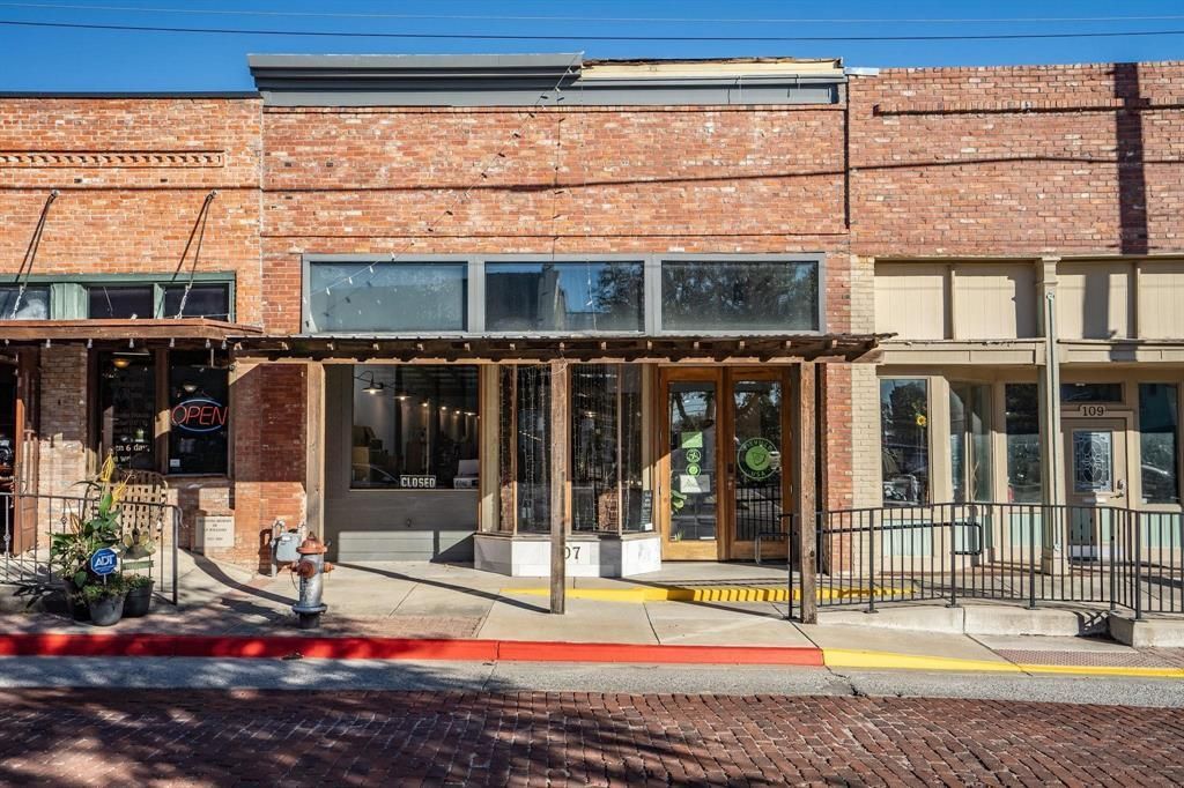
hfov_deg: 61.9
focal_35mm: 30
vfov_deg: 43.6
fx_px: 986
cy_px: 394
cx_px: 592
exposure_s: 1/125
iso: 100
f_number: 7.1
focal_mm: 30
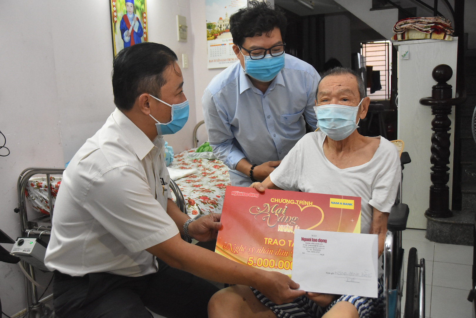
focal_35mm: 33
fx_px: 436
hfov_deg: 57.2
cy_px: 159
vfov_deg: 40.0
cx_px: 238
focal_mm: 22
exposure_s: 1/125
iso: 2800
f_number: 3.8
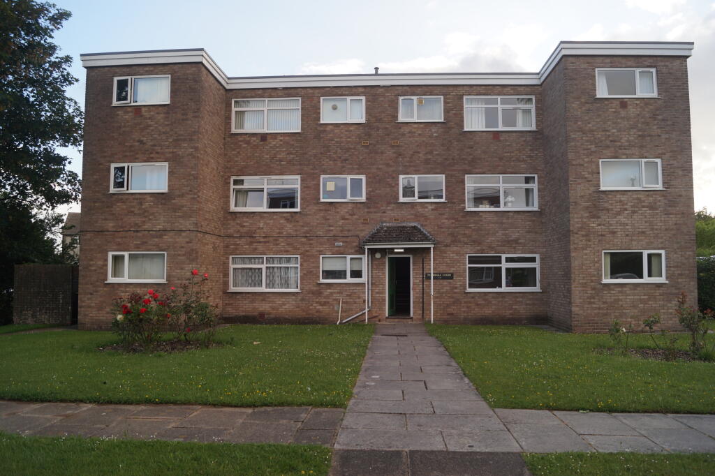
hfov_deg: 67.4
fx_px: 536
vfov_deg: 47.9
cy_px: 238
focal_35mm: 27
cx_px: 358
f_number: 4.5
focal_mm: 18
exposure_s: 1/250
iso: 100
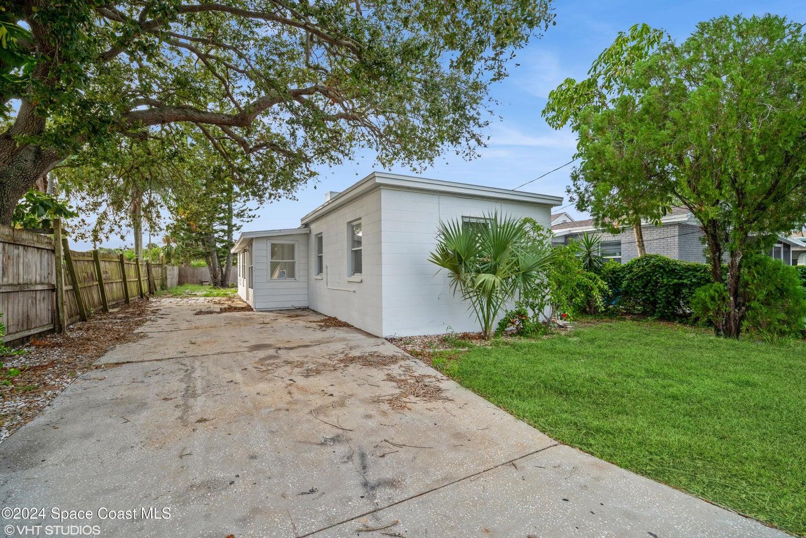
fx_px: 336
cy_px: 269
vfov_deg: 77.4
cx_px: 403
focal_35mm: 15
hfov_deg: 100.4
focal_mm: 15
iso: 200
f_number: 8
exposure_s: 1/40
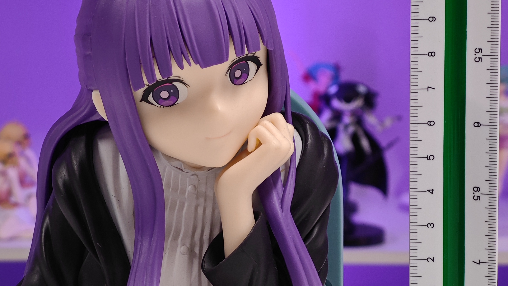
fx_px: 1576
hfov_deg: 18.3
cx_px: 253
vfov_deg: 10.4
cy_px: 135
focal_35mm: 117
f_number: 2.4
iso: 400
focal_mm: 7.48
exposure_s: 1/19.5
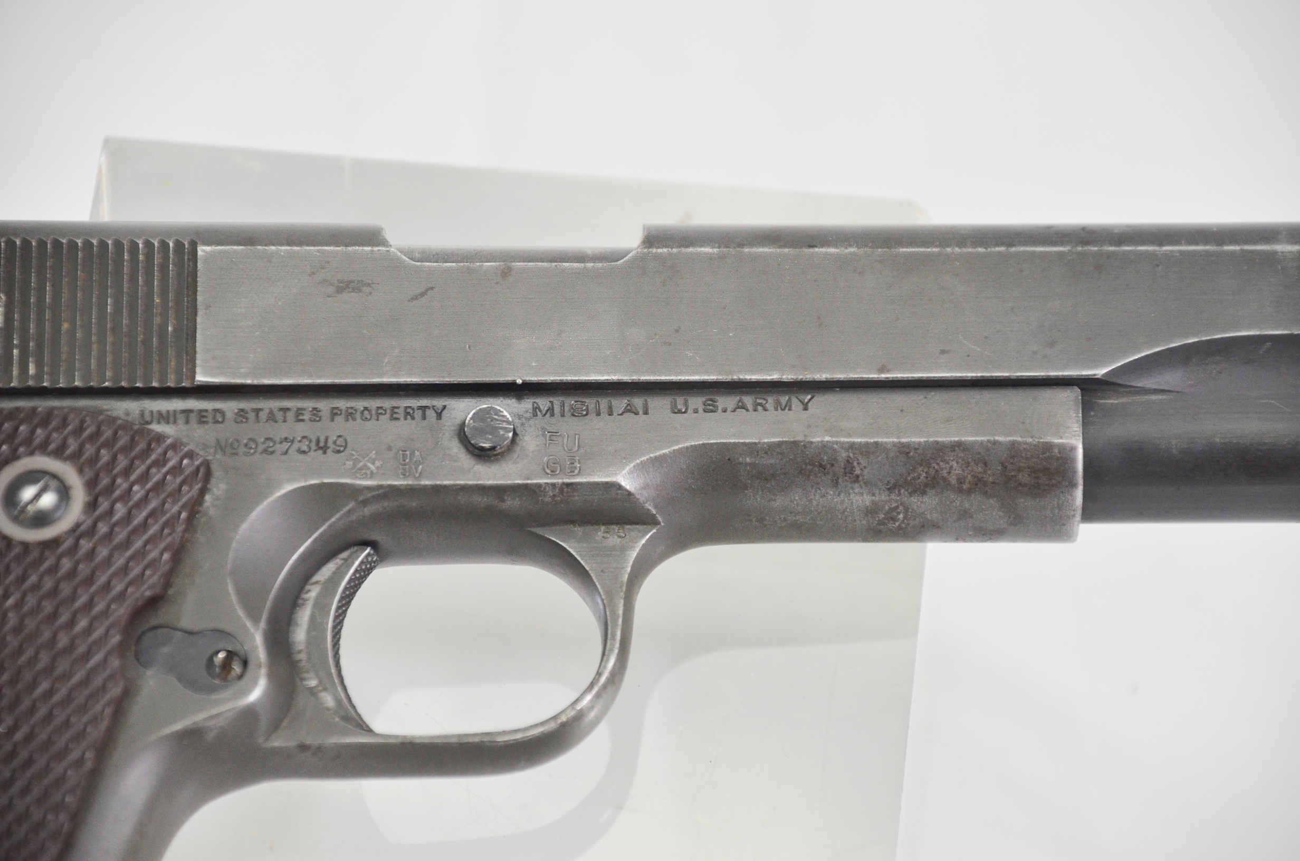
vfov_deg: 6.8
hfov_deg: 10.2
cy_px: 430
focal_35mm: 202
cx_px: 650
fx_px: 7297
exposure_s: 1/250
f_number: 5.6
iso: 800
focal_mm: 135
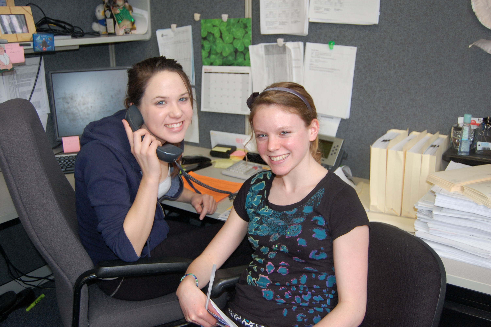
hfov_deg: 55.1
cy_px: 164
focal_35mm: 34
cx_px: 246
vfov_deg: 38.3
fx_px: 470
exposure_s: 1/60
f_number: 3.8
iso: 400
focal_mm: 23
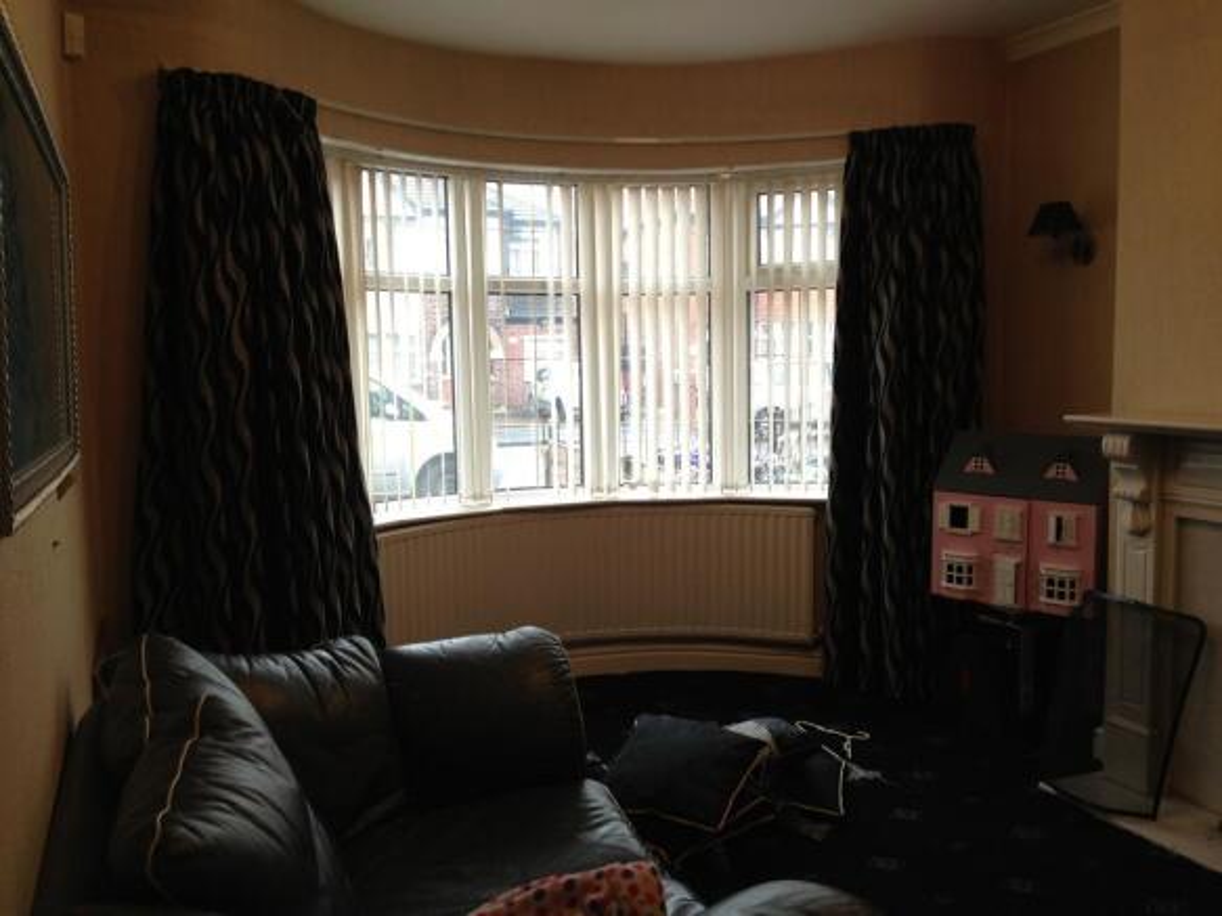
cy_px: 458
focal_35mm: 33
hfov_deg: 55.4
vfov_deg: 42.9
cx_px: 611
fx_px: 1165
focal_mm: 4.13
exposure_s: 1/20
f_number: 2.4
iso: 50
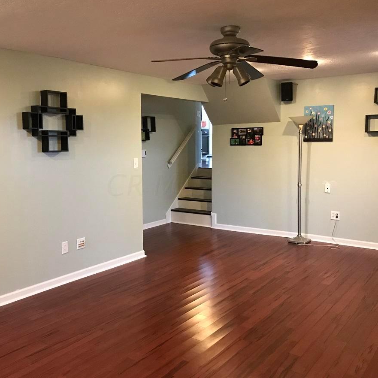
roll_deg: +0.4
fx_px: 420
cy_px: 184
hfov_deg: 48.2
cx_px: 157
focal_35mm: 34
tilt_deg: -4.5
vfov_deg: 48.4
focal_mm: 3.99
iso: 100
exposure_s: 1/15
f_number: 1.8
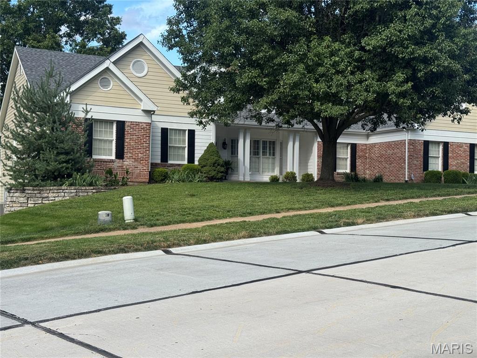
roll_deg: -1.0
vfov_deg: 30.3
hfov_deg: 39.7
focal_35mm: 48
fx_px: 661
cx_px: 238
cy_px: 179
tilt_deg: +1.1
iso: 64
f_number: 1.78
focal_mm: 6.76
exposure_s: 1/1681
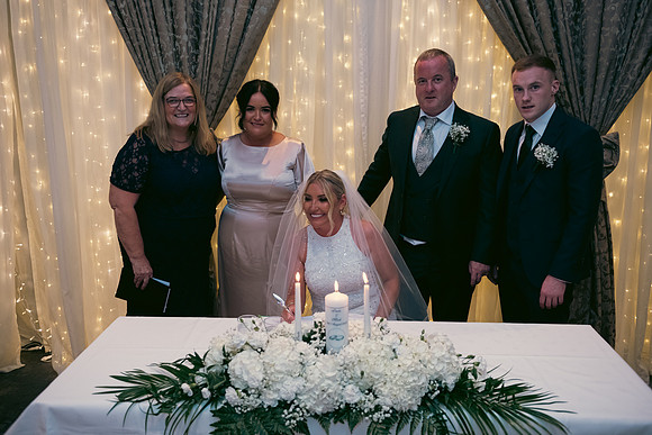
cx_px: 326
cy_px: 218
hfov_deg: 55.8
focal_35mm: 34
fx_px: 616
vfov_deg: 38.9
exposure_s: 1/160
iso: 800
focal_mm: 34
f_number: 3.5
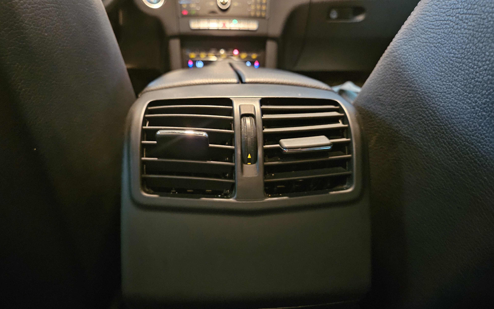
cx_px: 244
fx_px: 337
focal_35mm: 25
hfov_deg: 72.5
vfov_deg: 49.1
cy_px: 180
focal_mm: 5.4
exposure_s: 1/15
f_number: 1.8
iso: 2500
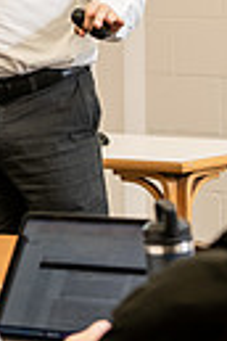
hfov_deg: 5.6
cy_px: 79
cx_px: -61
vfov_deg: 8.4
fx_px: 2308
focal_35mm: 244
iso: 800
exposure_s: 1/200
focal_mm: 70
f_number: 3.5
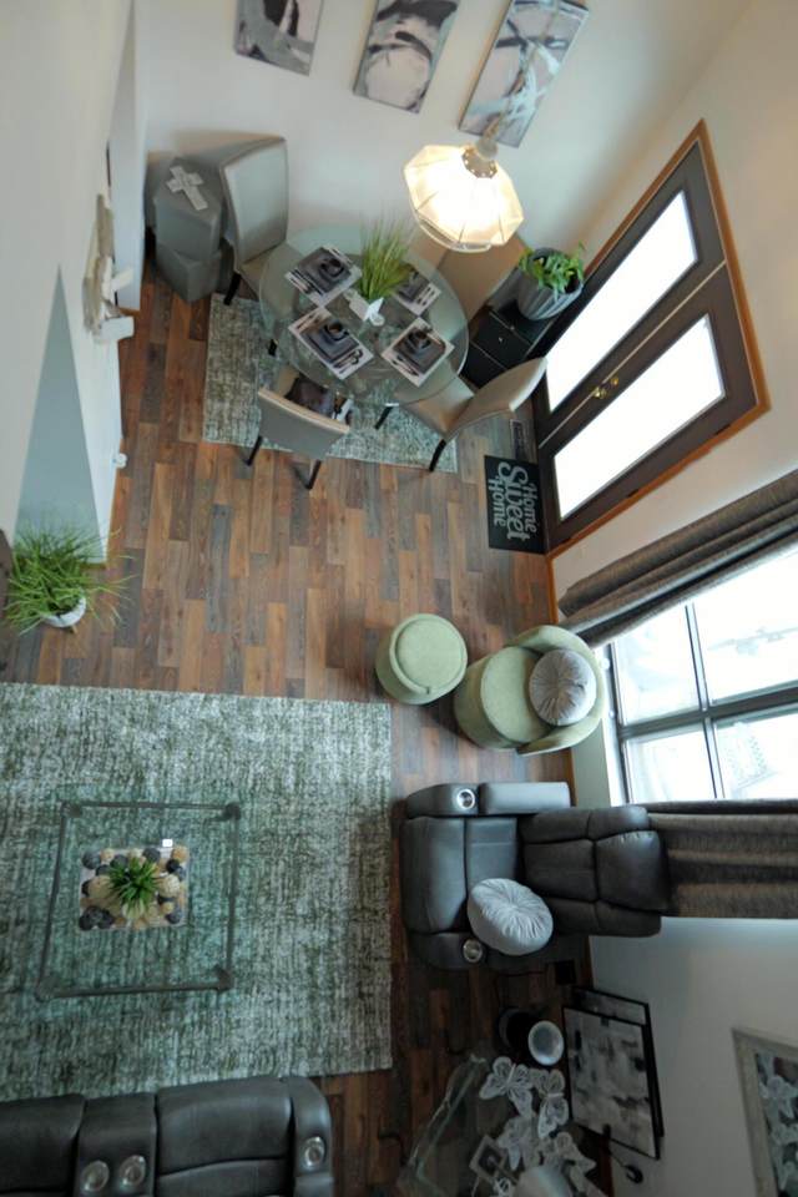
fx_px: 665
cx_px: 399
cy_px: 598
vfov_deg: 84.0
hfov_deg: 61.9
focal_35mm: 20
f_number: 3.5
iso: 3200
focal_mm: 20
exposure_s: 1/200
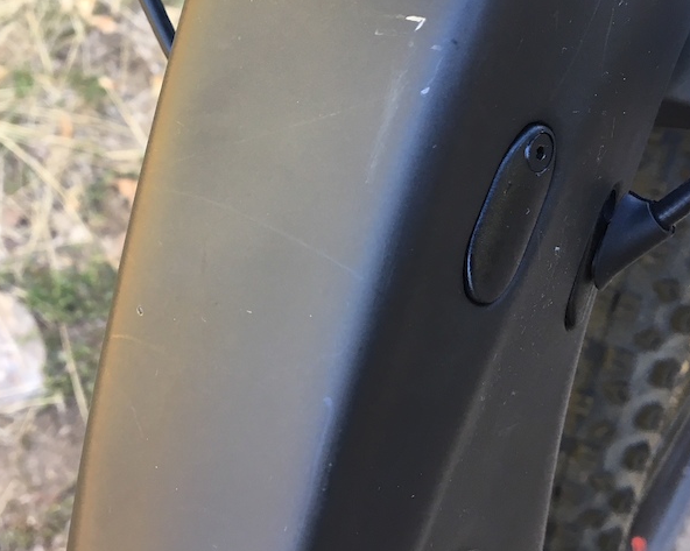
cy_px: 182
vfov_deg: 30.6
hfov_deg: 37.9
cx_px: 267
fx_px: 1000
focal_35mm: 49
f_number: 2.2
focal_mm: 4.15
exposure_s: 1/30
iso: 25
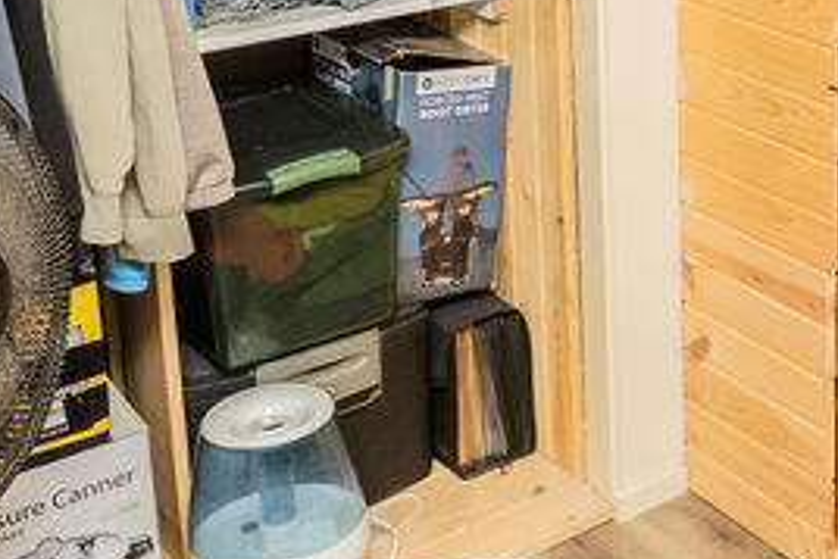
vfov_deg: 19.9
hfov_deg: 27.2
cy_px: -83
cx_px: 1013
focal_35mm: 65
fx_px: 1514
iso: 500
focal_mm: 17
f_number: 5.6
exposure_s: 1/160
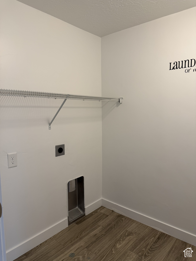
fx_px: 181
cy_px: 130
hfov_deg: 56.8
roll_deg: -0.8
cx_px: 98
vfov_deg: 71.6
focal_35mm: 24
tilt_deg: -7.0
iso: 125
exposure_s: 1/120
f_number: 1.78
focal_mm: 6.76
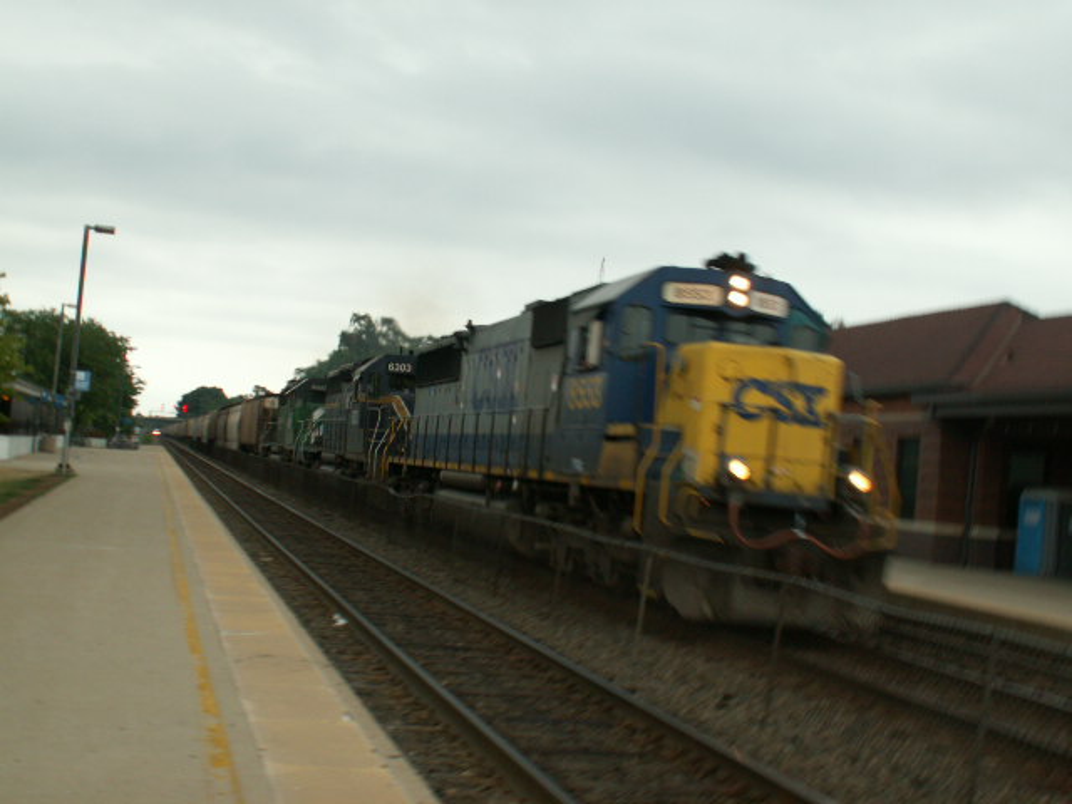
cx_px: 536
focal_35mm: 44
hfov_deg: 42.9
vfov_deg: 32.9
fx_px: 1363
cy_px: 402
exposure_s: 1/50
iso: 50
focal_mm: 7.32
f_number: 2.8
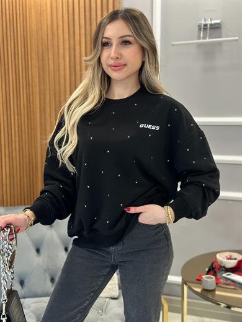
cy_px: 161
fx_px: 447
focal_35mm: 48
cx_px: 121
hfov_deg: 30.3
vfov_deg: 39.7
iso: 125
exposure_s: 1/50
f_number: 1.78
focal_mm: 6.86
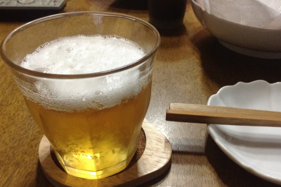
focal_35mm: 35
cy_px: 105
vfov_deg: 37.8
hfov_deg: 54.5
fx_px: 273
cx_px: 139
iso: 200
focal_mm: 3.3
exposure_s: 1/24
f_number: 2.4
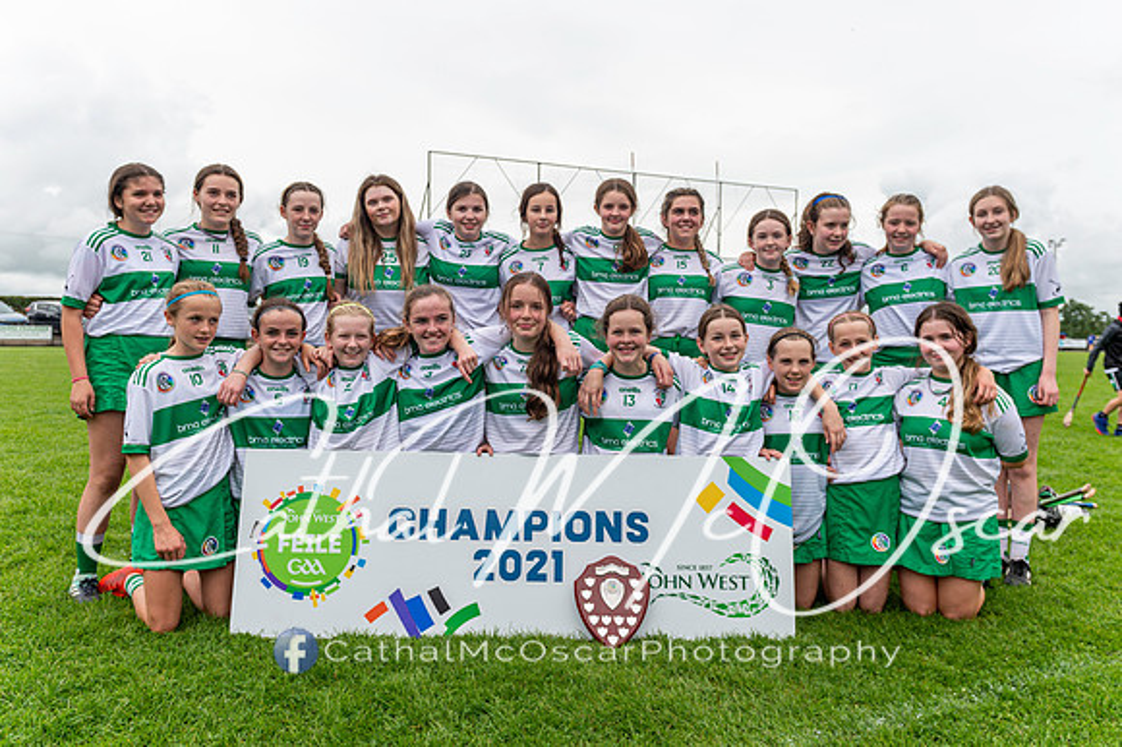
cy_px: 341
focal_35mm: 29
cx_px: 557
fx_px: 914
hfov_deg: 63.1
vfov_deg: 44.4
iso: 100
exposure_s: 1/250
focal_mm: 24
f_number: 2.8
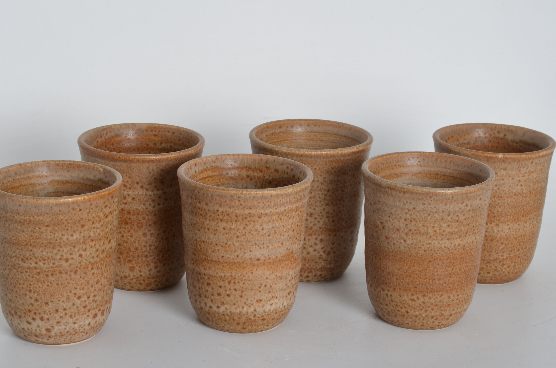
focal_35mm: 82
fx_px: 1264
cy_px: 200
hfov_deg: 24.8
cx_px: 257
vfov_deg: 16.6
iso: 100
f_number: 14
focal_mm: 50
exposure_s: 1/125
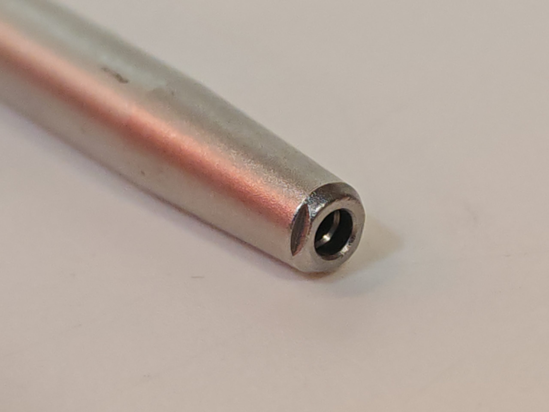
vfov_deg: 11.2
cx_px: 274
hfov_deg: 14.9
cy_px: 206
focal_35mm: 132
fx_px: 2093
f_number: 2
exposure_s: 1/100
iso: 400
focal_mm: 6.83
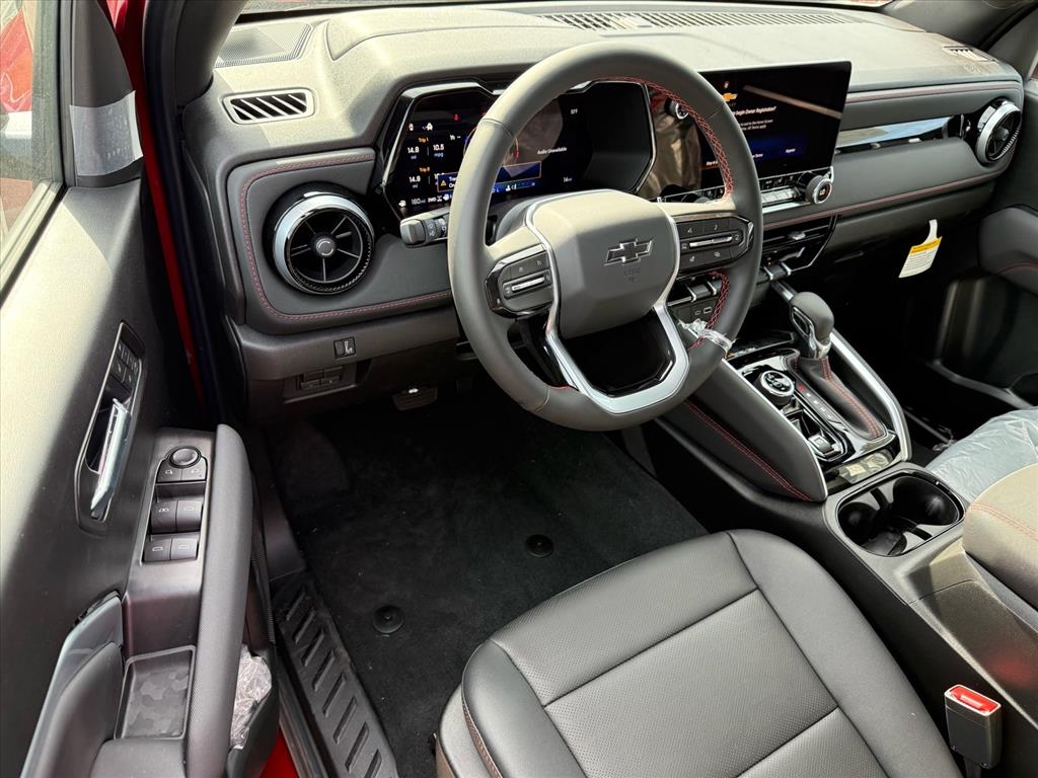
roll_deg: -8.0
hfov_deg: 71.6
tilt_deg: -37.0
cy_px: 389
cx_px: 519
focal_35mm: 24
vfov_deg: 56.8
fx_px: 720
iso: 200
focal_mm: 6.76
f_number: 1.78
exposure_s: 1/180
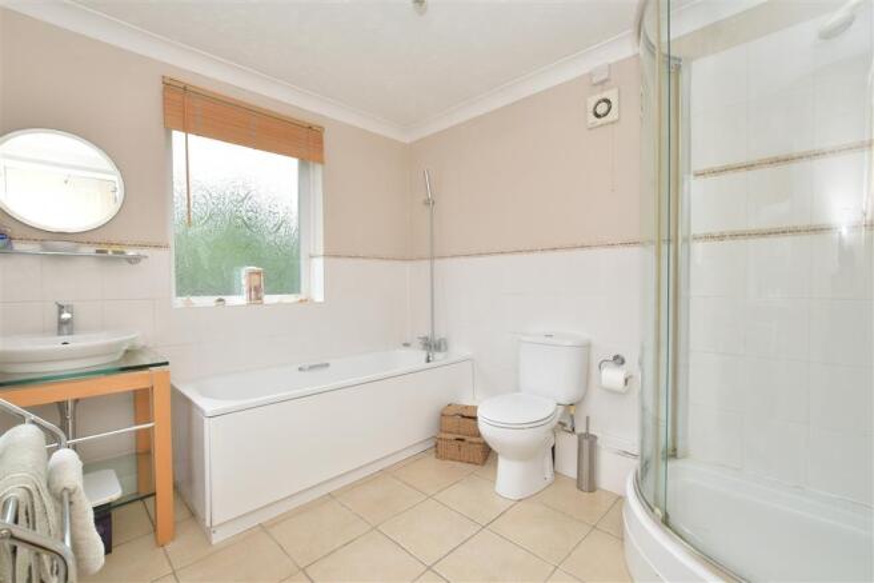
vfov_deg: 77.3
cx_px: 437
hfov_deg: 100.4
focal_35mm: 15
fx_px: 364
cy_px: 292
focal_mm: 10
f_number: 8
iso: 500
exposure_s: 1/20
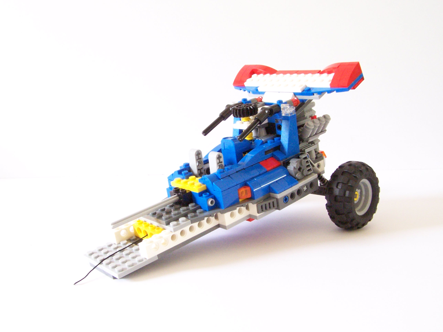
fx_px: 486
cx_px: 222
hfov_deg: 49.0
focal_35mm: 38
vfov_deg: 37.7
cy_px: 166
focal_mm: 6.3
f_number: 6.3
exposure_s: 1/15
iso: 400
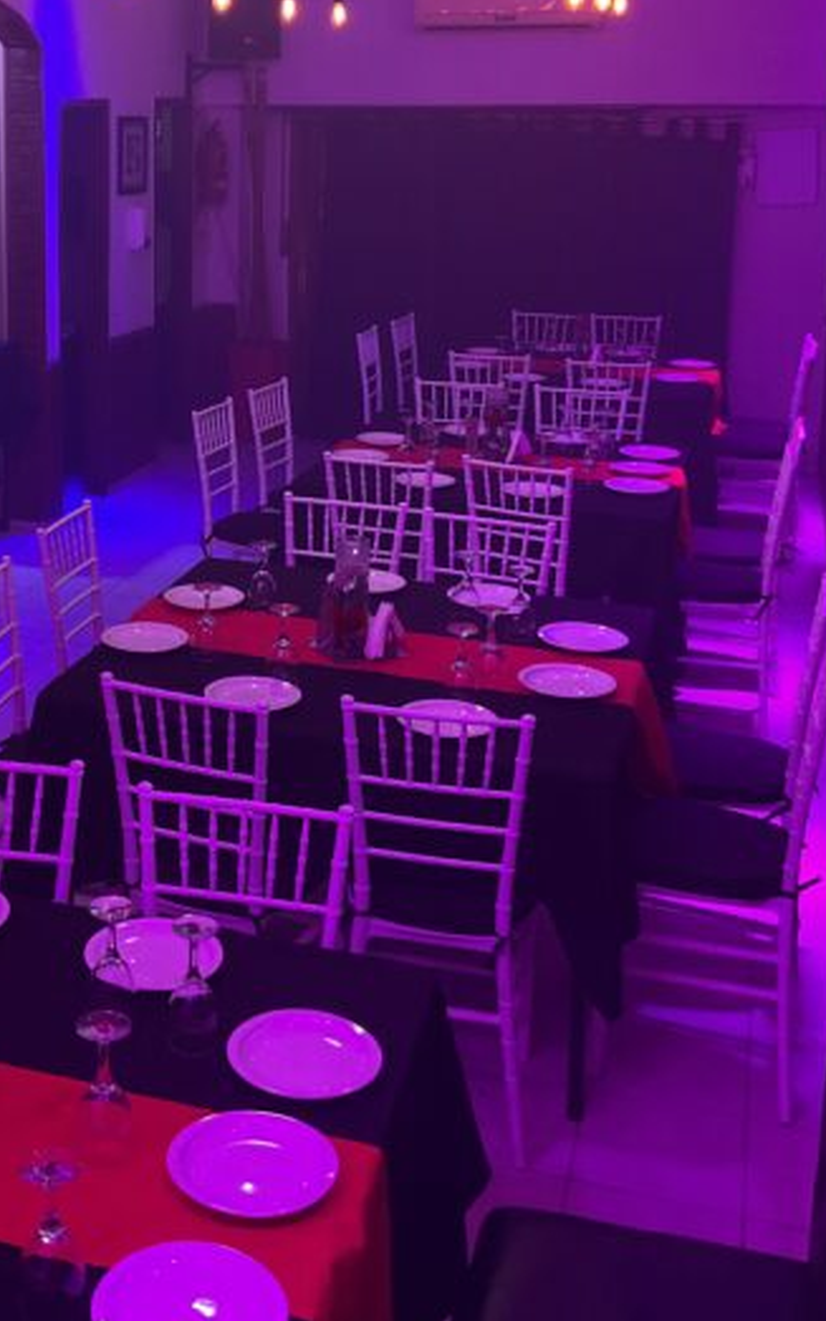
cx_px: 162
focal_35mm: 47
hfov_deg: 26.9
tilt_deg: -9.8
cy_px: 374
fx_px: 1692
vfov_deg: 41.7
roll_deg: +0.7
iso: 200
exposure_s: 1/40
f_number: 1.8
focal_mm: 3
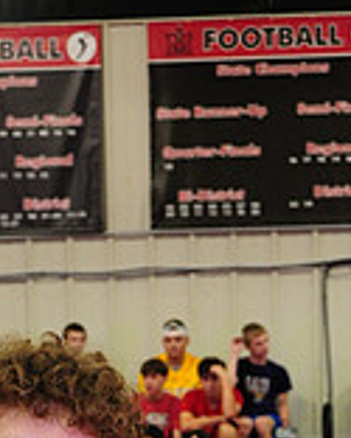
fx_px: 2166
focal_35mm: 167
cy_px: 781
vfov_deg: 10.8
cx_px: 84
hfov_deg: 9.2
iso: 2000
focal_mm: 48
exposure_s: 1/60
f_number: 7.1
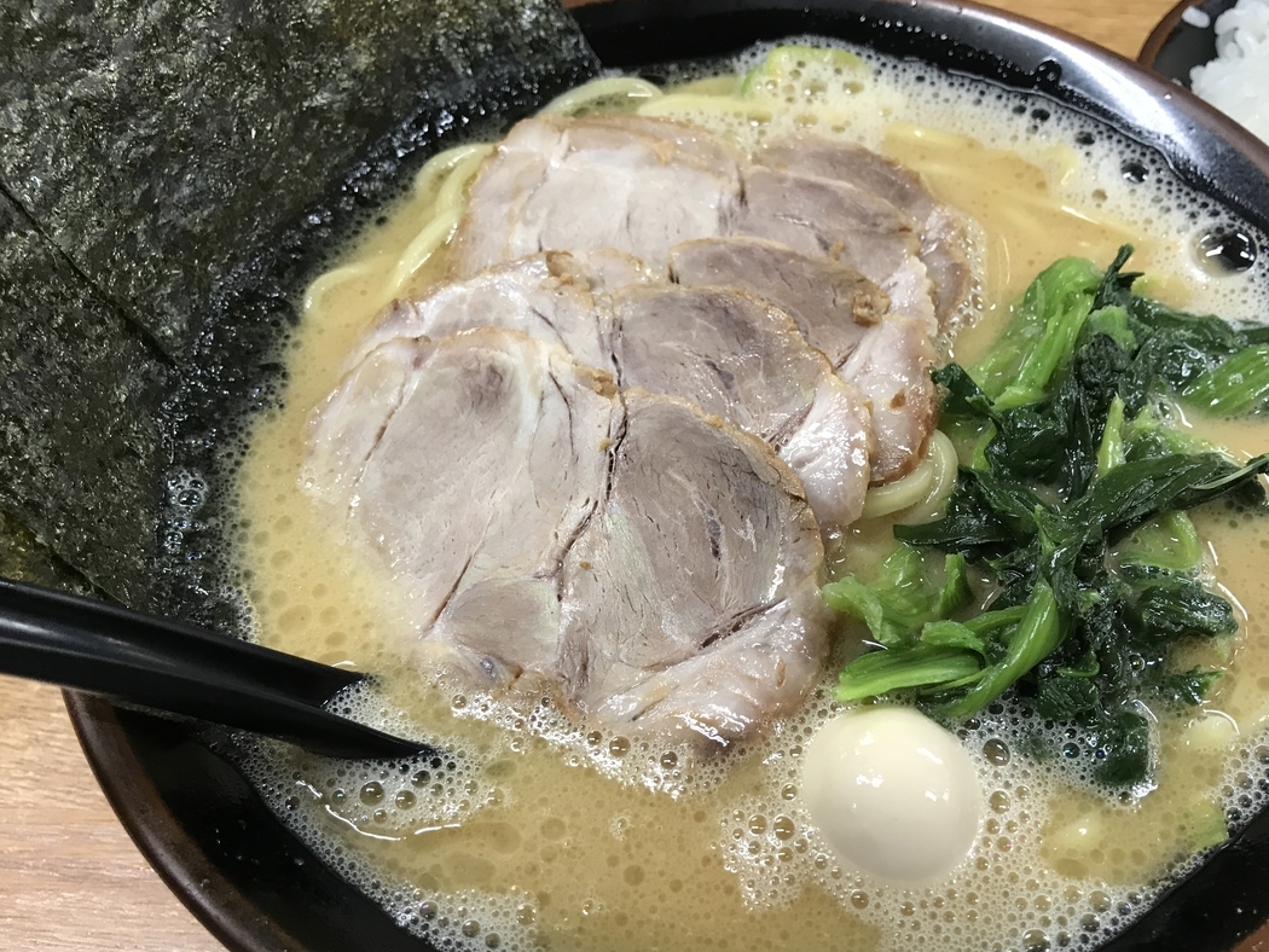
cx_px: 720
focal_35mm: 32
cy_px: 532
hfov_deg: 56.6
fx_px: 1173
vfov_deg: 44.1
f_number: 1.8
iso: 40
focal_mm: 3.99
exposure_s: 1/20
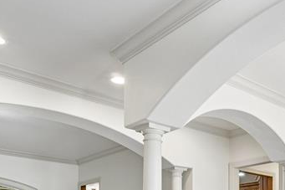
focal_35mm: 45
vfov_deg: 26.6
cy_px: 227
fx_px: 356
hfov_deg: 41.4
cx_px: 235
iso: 200
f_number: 8
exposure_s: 1/50
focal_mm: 10
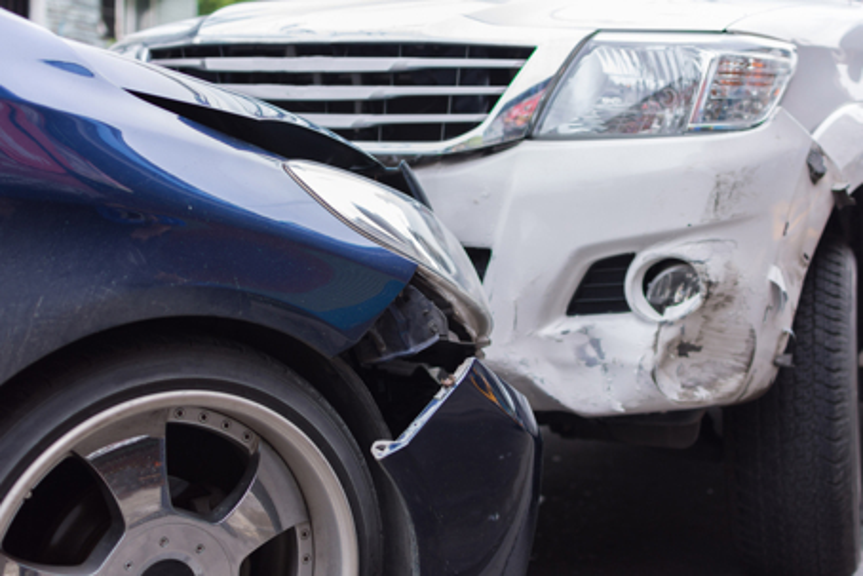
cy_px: 288
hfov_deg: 37.8
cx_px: 432
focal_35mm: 52
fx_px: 1259
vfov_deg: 25.8
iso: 250
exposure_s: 1/125
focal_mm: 35
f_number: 2.2
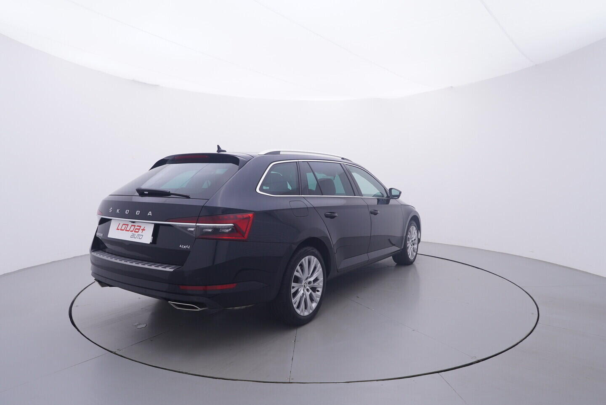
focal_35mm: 22
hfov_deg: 77.3
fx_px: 379
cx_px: 303
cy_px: 202
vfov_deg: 56.2
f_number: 5
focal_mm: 15
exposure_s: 1/80
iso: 200
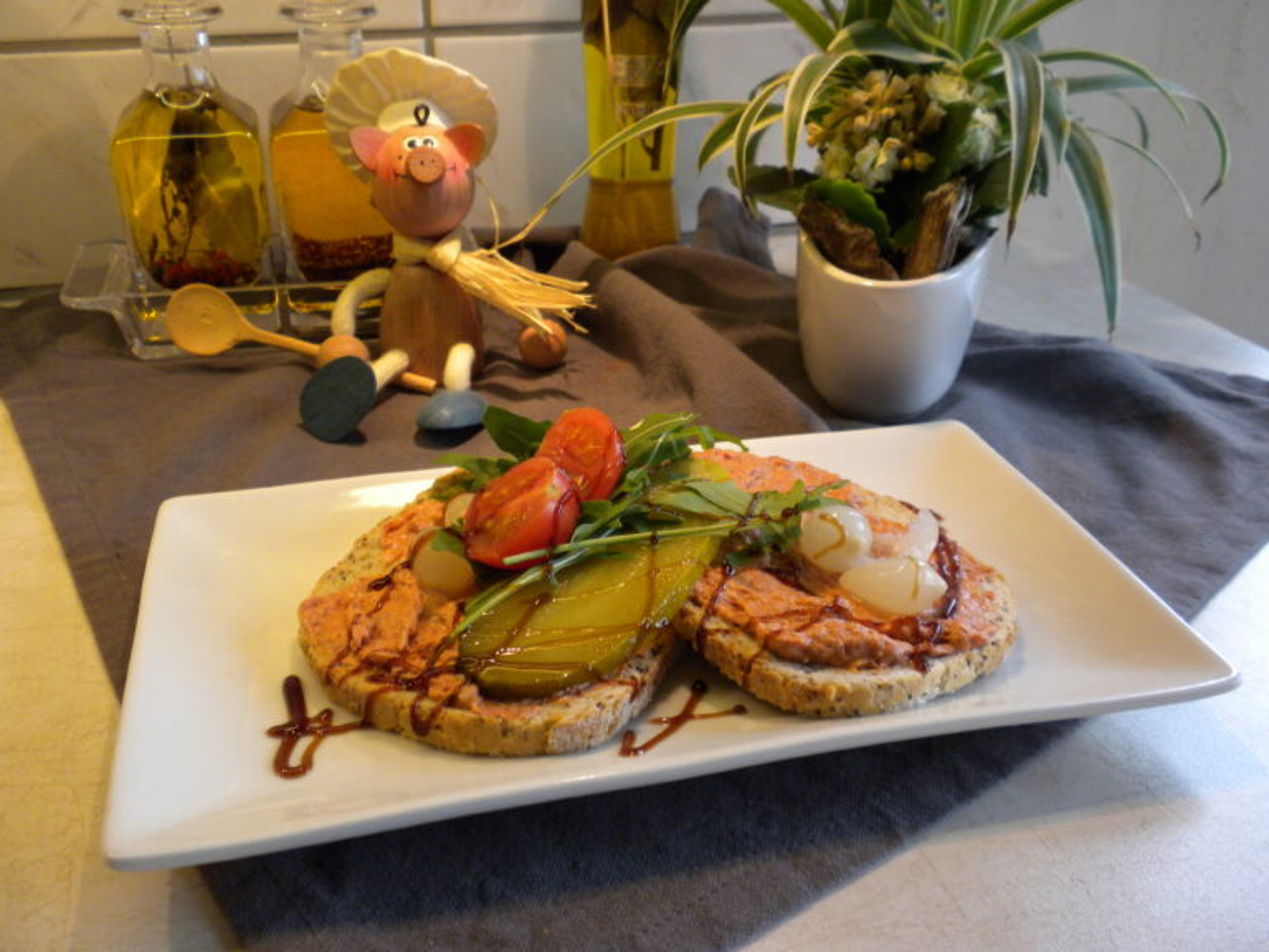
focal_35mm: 37
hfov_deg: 50.1
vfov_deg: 38.7
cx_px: 634
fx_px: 1356
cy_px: 476
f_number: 3.5
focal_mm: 6.6
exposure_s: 1/76.2
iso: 267
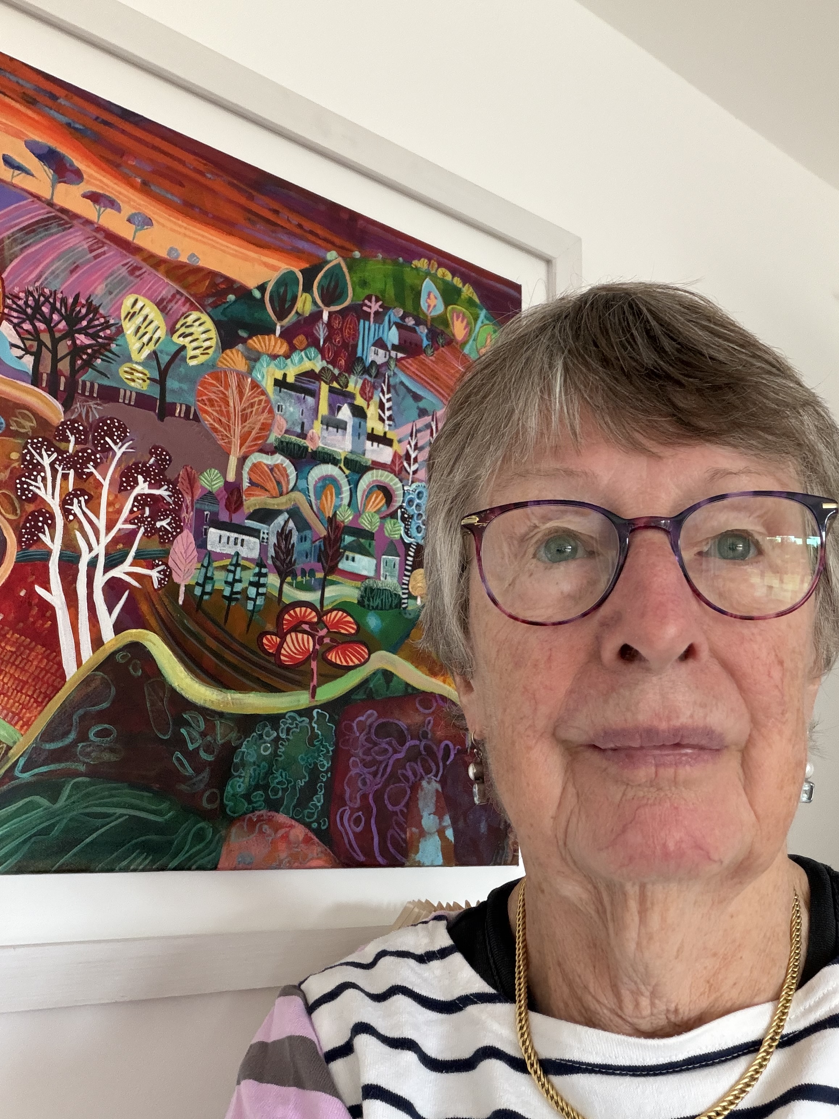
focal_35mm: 30
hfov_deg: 46.8
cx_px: 420
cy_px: 560
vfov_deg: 60.0
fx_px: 969
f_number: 1.9
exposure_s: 1/60
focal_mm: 2.71
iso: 250
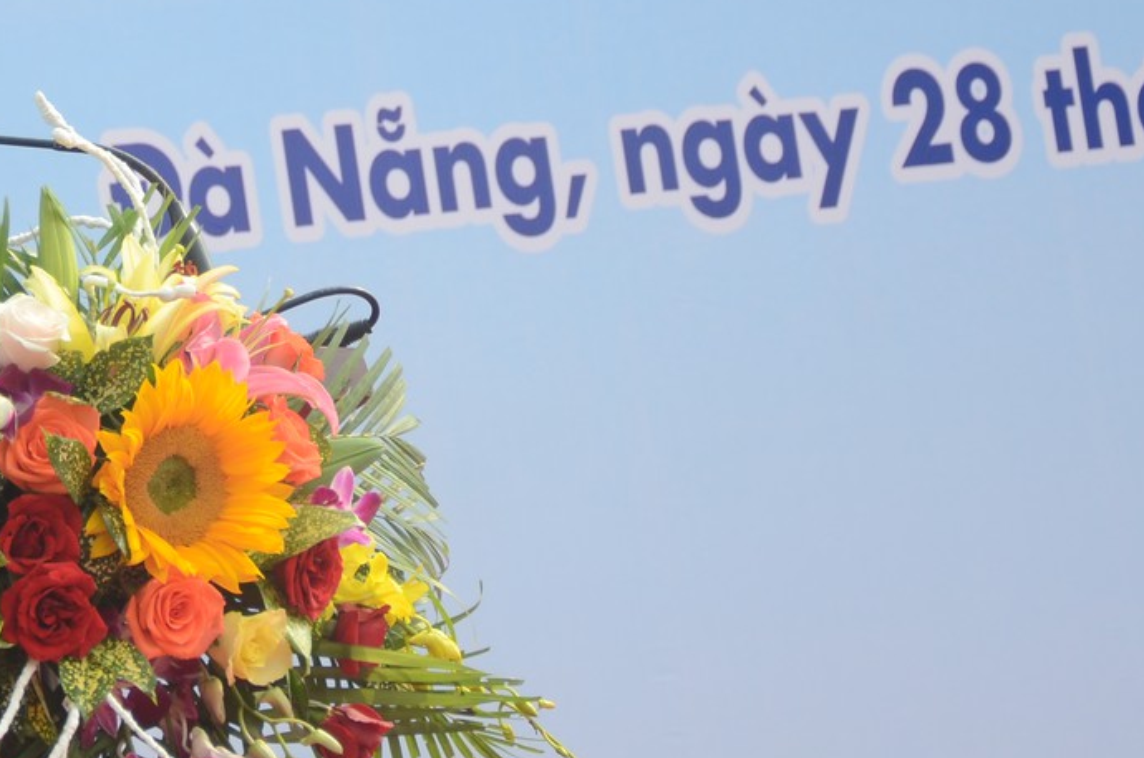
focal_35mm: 252
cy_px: 120
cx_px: 18
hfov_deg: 8.1
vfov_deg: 5.4
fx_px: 7991
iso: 200
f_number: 5
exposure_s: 1/500
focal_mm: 58
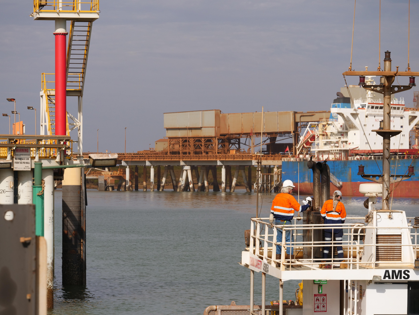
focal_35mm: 200
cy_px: 158
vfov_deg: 7.4
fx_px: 2421
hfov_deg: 9.9
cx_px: 210
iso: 200
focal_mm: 100
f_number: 5.6
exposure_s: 1/1600
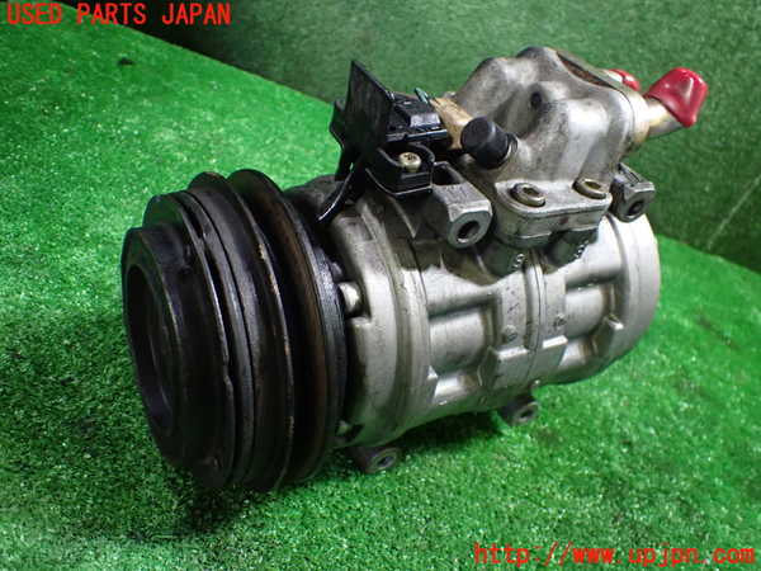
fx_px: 660
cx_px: 380
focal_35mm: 30
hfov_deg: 60.0
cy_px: 286
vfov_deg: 46.8
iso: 800
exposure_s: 1/60
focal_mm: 5.4
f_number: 2.3
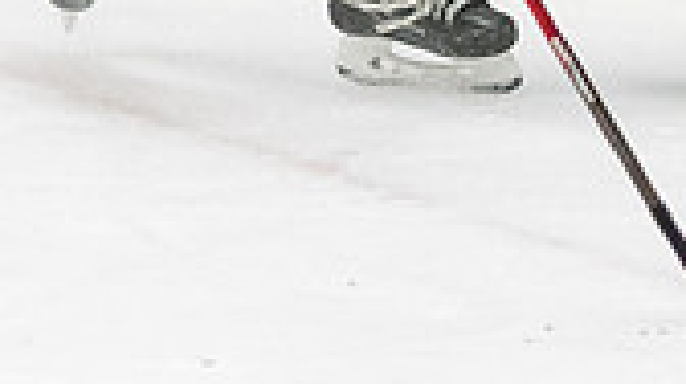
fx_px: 15079
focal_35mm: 830
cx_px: -100
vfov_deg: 1.5
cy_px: -265
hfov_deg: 2.6
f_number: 2.8
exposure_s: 1/800
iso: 4000
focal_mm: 98
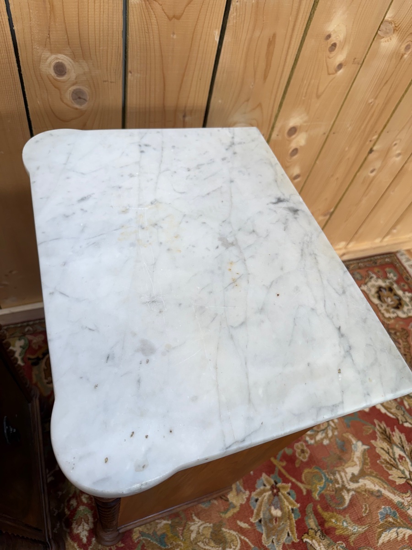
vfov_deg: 71.6
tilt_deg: -51.3
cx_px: 206
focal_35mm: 24
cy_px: 275
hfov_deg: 56.8
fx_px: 381
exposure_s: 1/154
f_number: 1.78
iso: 64
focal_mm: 6.76
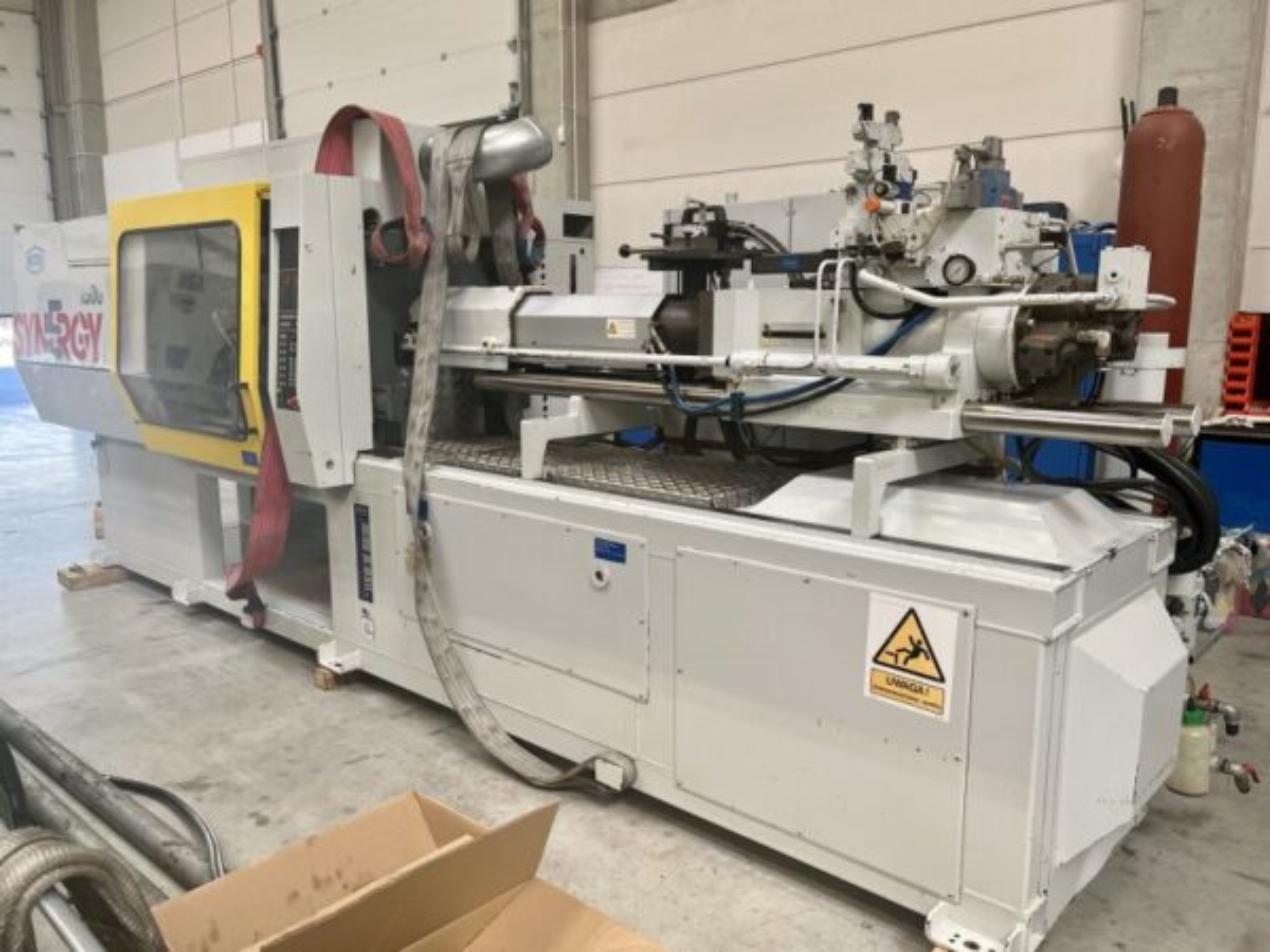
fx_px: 954
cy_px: 476
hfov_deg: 67.3
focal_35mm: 26
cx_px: 635
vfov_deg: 53.1
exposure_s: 1/121
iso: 80
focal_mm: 5.1
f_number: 1.6
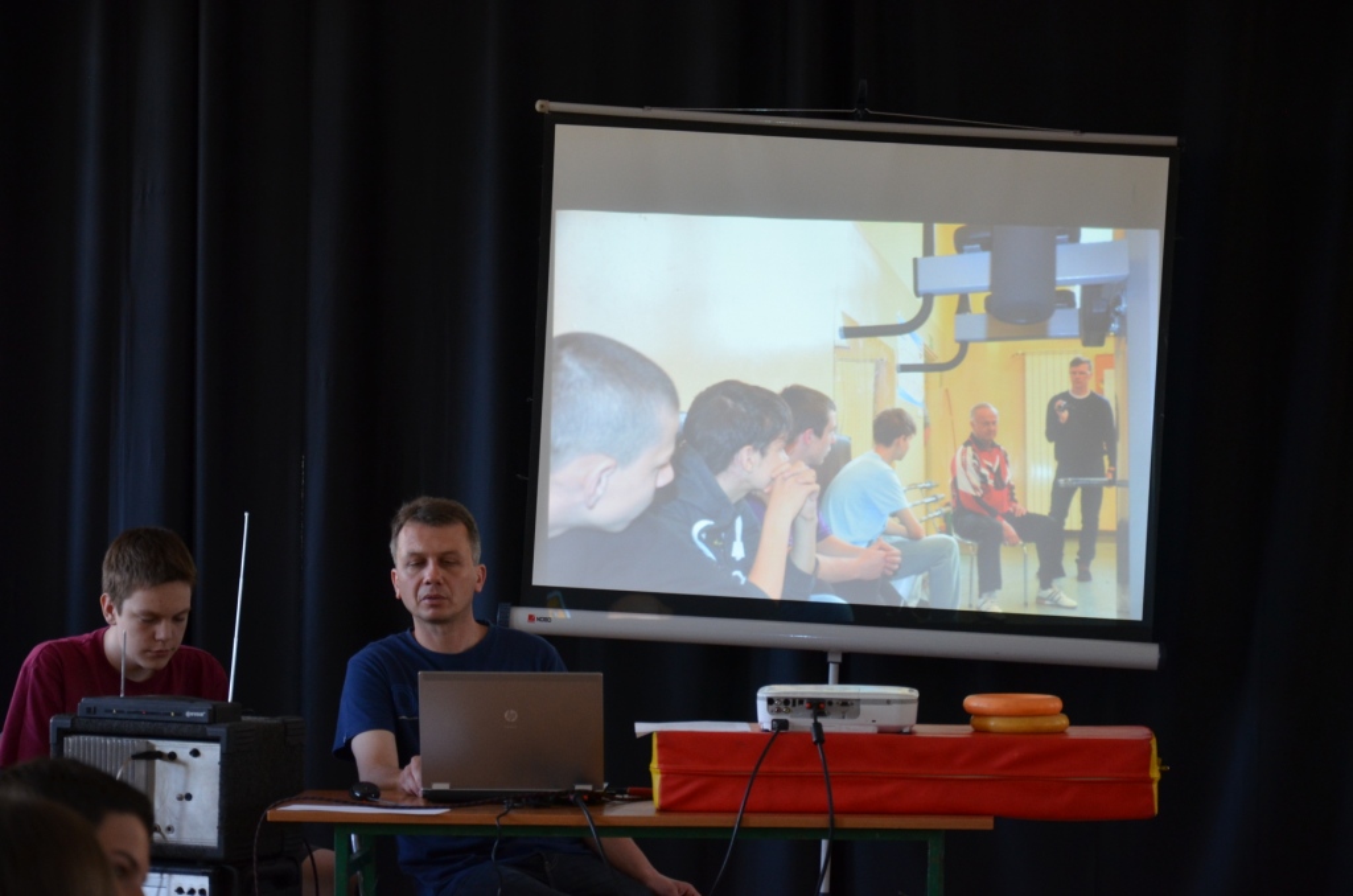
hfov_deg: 15.2
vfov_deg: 10.1
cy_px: 448
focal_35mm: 135
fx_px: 5063
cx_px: 676
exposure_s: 1/50
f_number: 5.6
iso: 800
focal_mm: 90
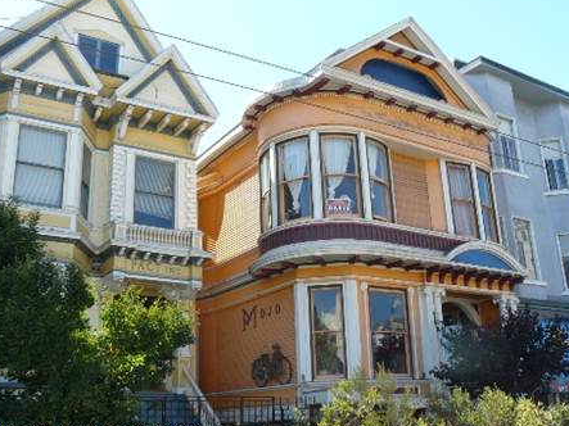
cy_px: 212
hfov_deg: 47.9
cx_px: 274
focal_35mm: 39
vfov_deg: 36.8
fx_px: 641
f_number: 4
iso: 100
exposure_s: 1/200
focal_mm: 6
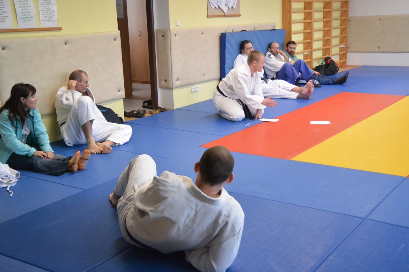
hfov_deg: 45.4
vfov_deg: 31.2
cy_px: 136
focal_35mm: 43
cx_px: 204
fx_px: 488
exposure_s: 1/125
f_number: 4.5
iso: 1600
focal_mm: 16.1
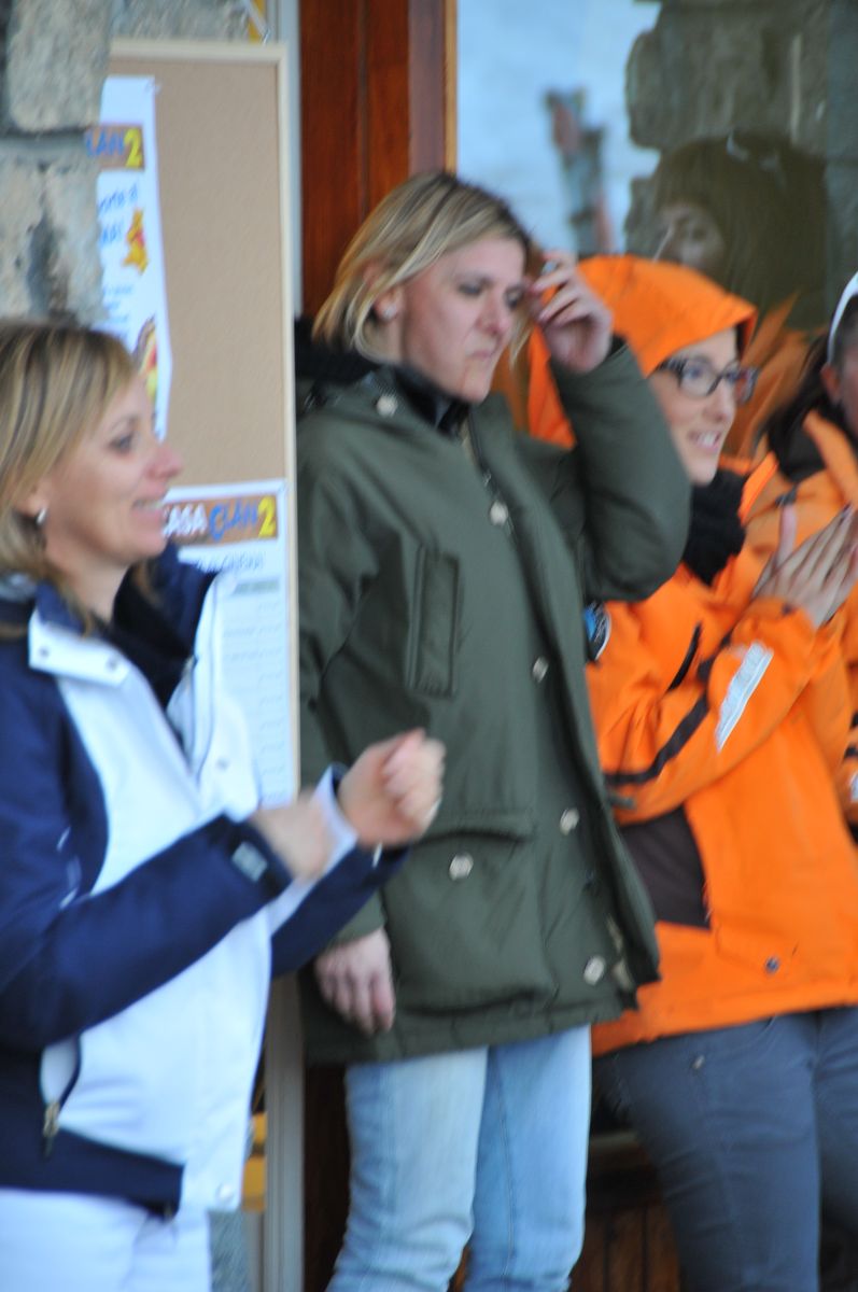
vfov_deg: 6.9
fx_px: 10752
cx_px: 429
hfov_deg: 4.6
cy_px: 646
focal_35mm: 300
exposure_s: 1/50
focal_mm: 200
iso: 400
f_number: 5.6
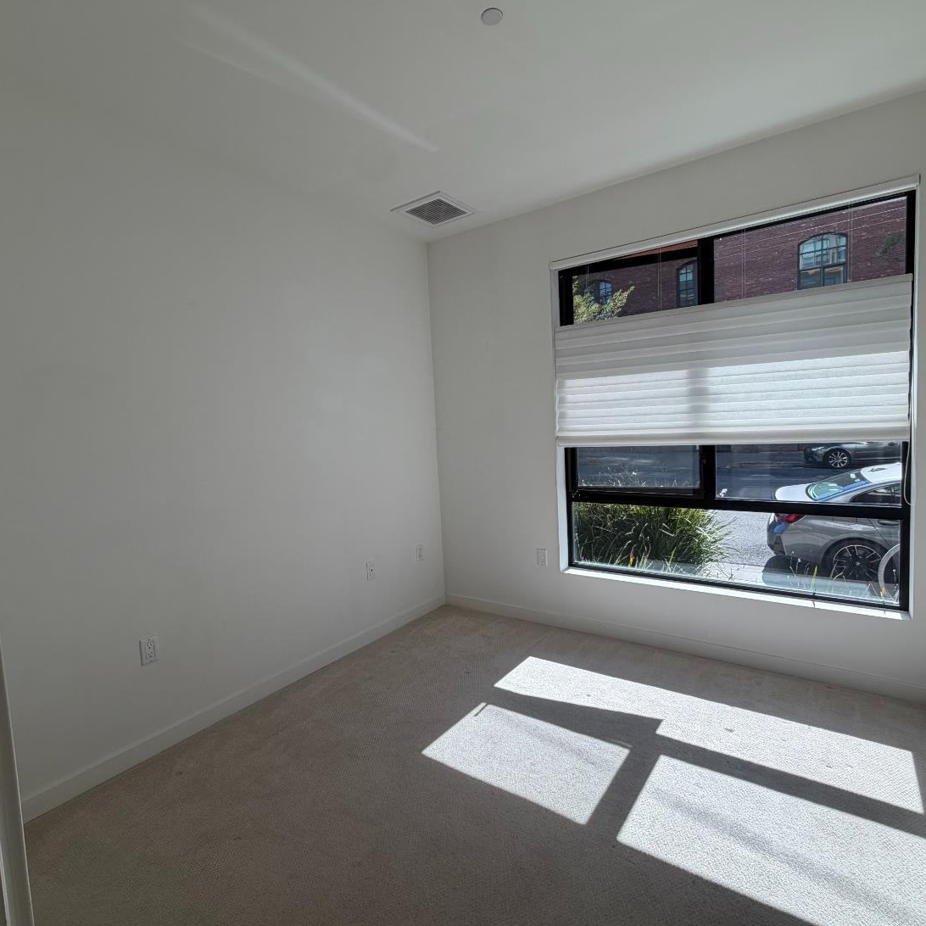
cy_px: 462
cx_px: 477
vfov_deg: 84.0
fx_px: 515
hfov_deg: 83.9
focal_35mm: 17
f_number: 2.2
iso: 50
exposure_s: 1/502
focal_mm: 2.22
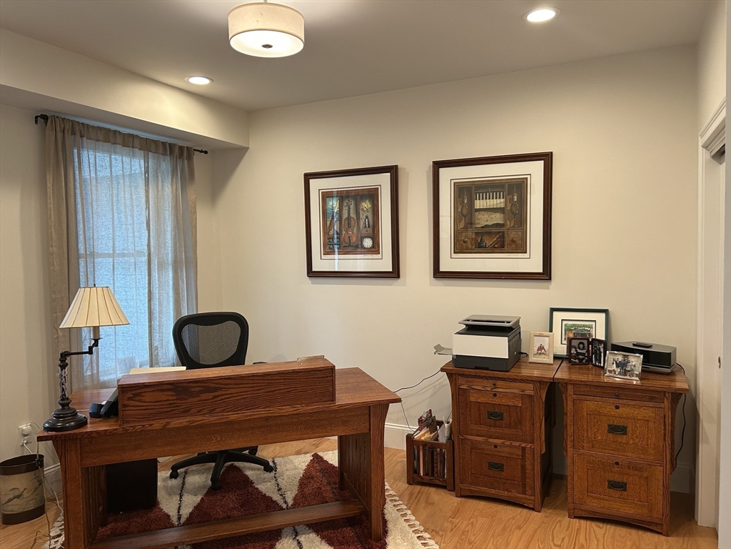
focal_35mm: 26
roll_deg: +1.2
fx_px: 549
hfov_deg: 67.3
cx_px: 366
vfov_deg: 53.1
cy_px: 274
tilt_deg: -3.0
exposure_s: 1/120
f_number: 1.5
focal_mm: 5.7
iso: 125
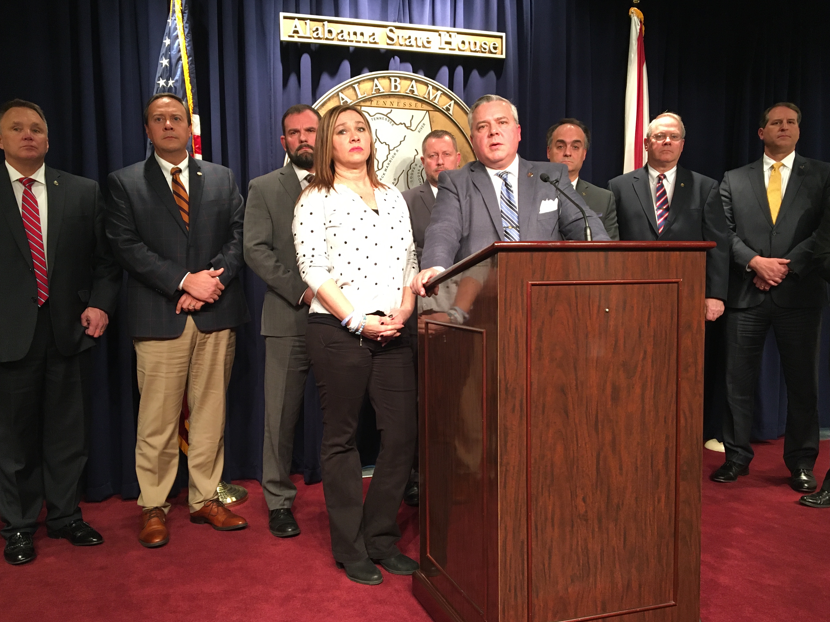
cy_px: 321
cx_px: 406
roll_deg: +0.9
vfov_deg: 45.4
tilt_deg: -2.0
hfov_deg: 58.3
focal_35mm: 31
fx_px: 743
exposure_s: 1/30
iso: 125
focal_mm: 4.15
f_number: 2.2
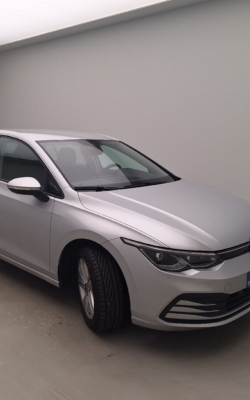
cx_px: 106
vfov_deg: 58.1
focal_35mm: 33
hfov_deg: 38.3
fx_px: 360
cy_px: 201
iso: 40
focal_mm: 5.54
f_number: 1.8
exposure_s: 1/189
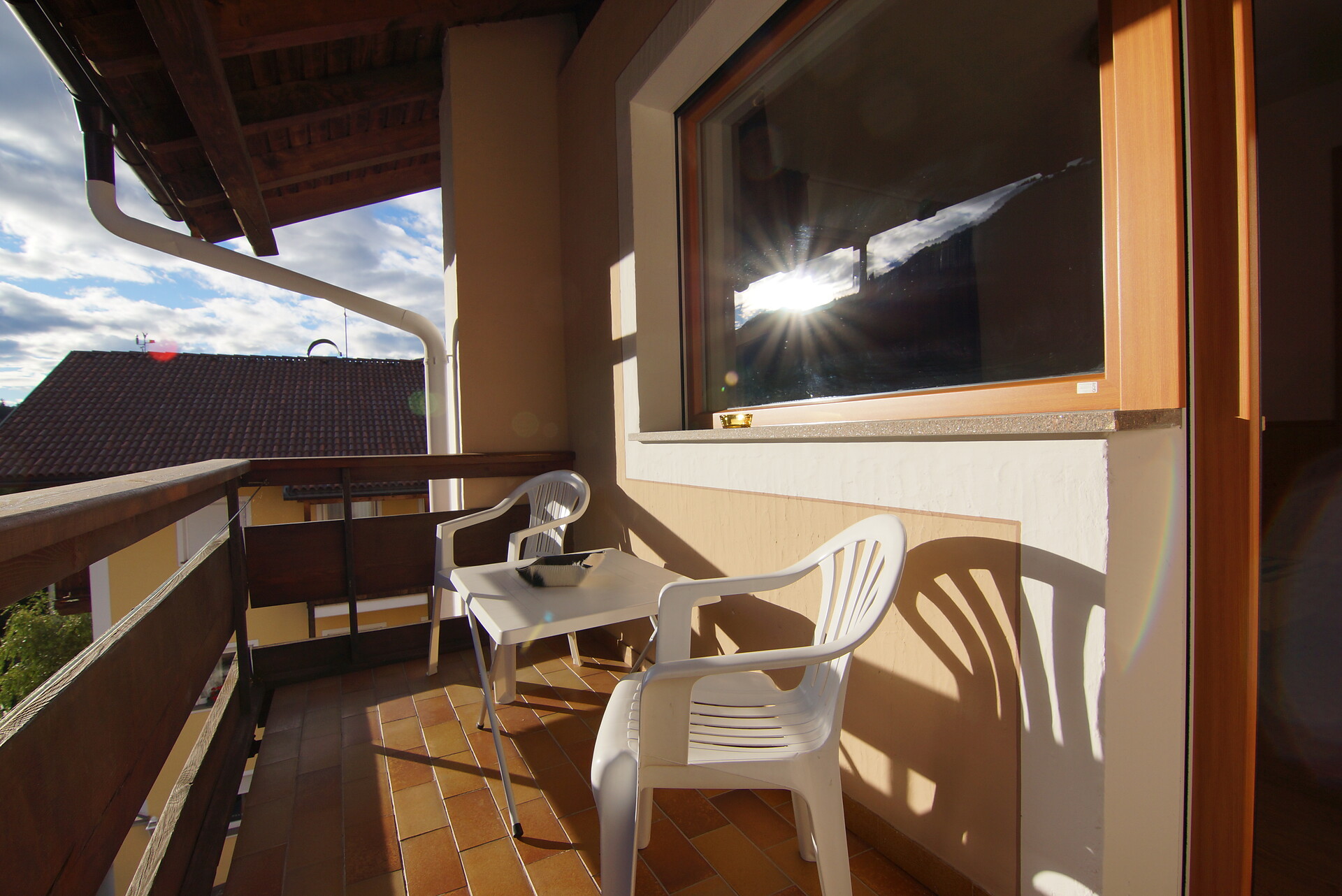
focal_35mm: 16
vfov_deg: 72.1
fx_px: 615
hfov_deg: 95.0
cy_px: 448
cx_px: 671
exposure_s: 1/400
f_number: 8
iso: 100
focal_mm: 11
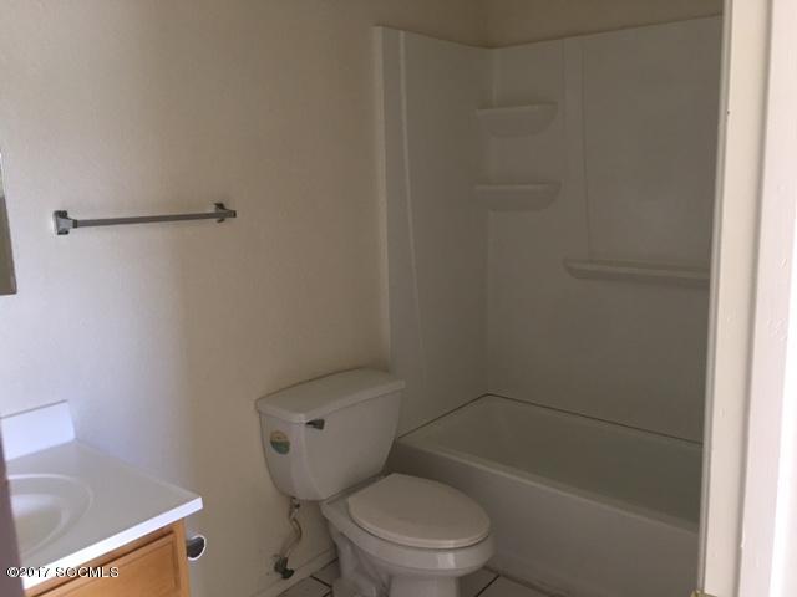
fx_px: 668
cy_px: 298
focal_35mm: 29
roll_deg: +1.3
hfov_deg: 61.7
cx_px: 398
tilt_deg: -9.3
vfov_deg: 48.2
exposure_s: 1/15
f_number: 2.2
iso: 80
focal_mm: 4.15
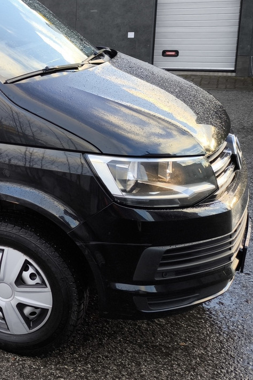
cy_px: 122
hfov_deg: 20.0
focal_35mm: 56
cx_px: -153
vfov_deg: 35.3
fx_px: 591
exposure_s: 1/229
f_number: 1.9
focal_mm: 6.92
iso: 50
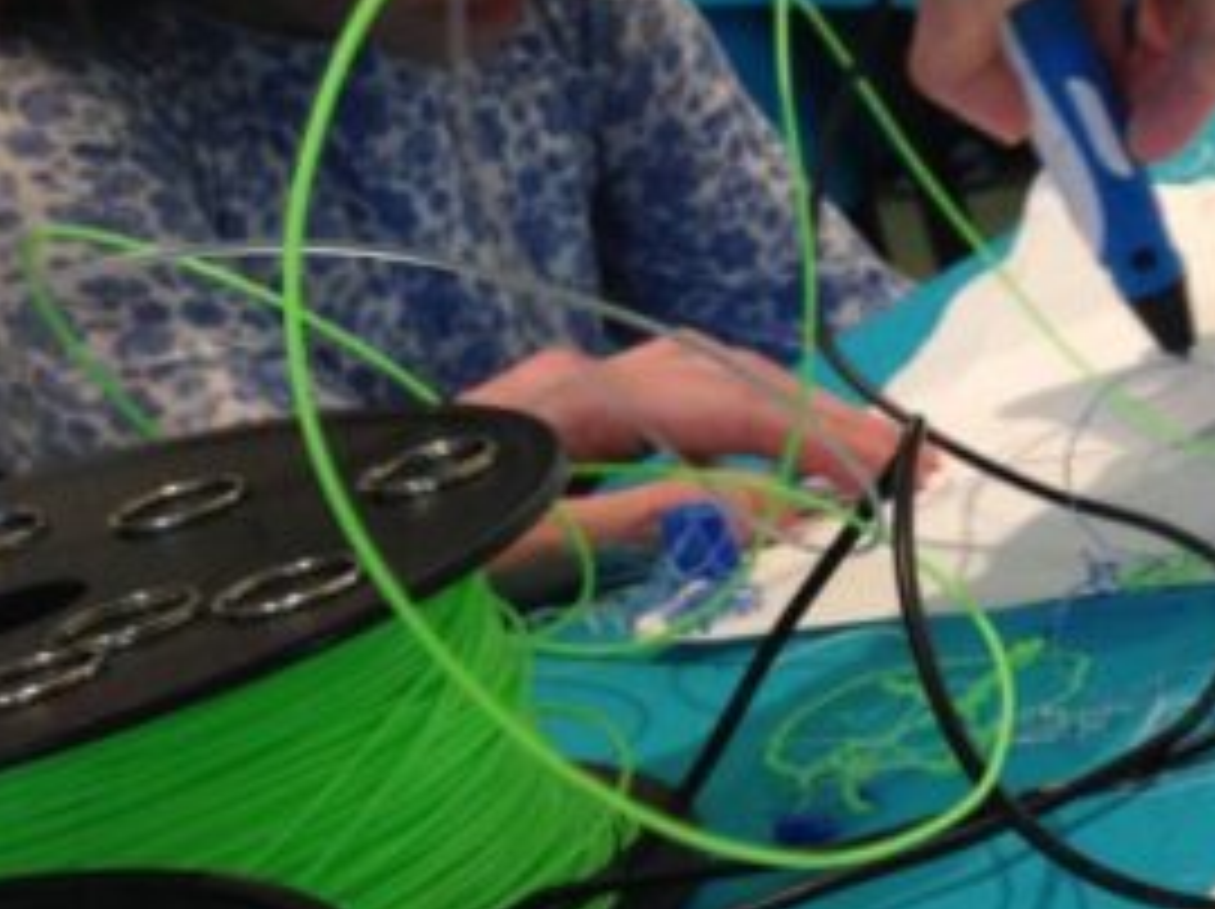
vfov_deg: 15.5
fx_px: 3296
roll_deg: +11.0
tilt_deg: -23.8
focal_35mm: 94
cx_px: 1688
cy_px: 814
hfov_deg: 19.0
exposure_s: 1/20
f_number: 2.4
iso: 100
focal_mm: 4.12
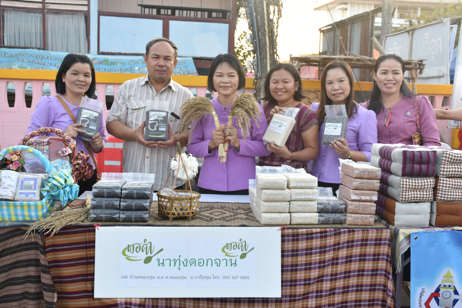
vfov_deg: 34.2
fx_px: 500
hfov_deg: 49.6
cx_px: 231
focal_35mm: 39
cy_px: 154
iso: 400
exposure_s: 1/125
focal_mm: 26
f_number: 5.6
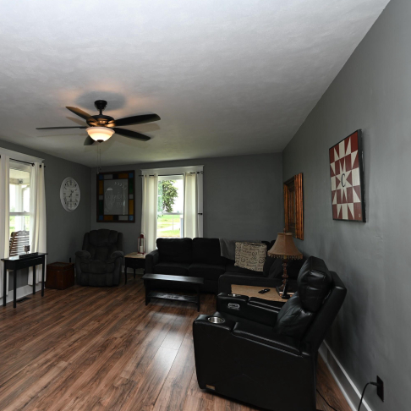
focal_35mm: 21
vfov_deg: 72.1
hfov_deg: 68.0
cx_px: 108
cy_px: 209
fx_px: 282
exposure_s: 1/60
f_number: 4
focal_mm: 16
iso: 64
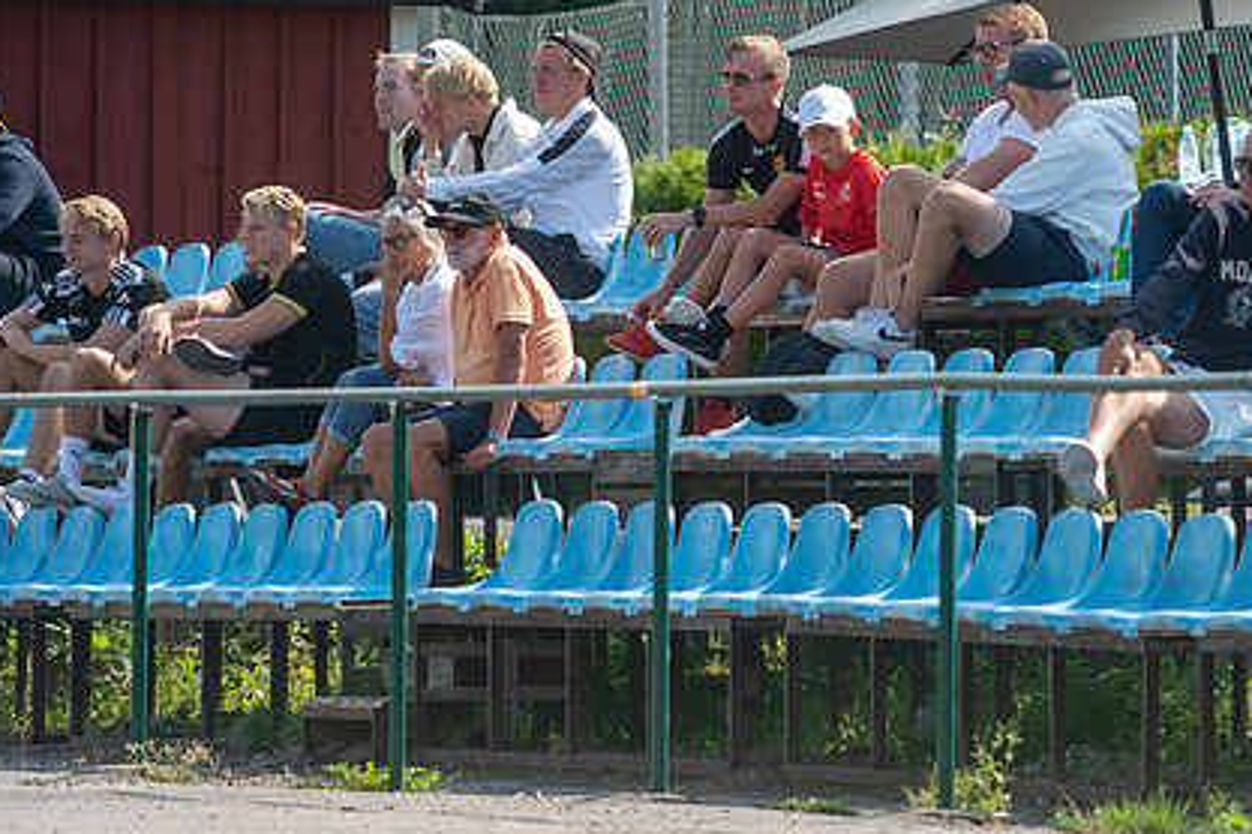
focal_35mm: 584
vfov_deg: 2.4
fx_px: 20309
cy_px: 333
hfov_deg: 3.5
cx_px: 808
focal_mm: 420
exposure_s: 1/1250
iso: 450
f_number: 4
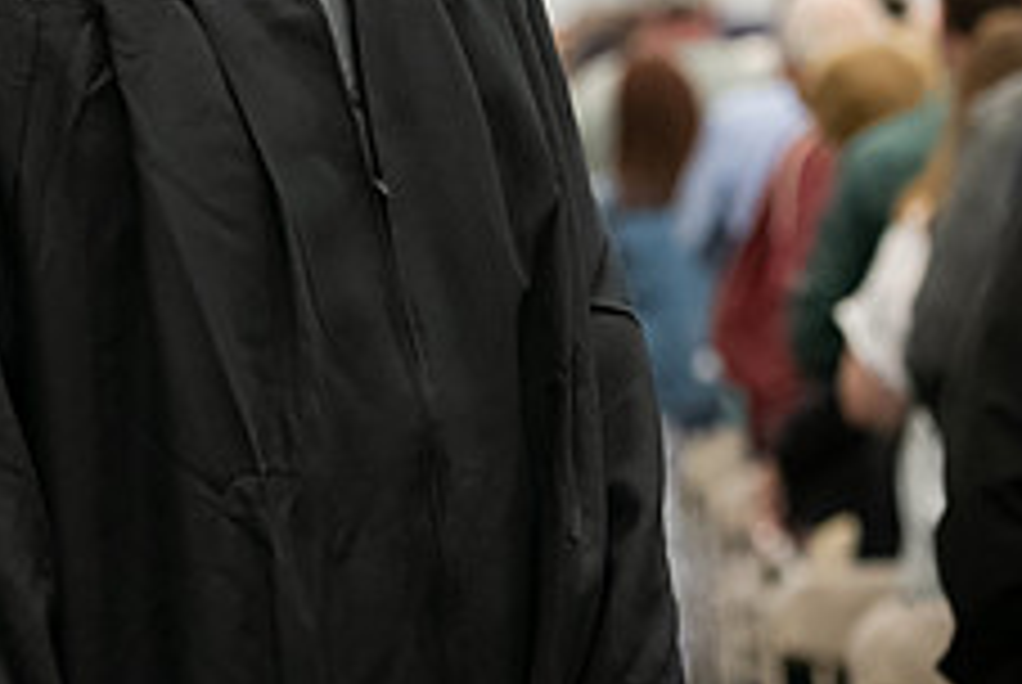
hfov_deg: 8.1
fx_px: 7248
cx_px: 419
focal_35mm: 255
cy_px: -47
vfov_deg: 5.4
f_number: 3.2
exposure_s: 1/200
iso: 3200
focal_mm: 100
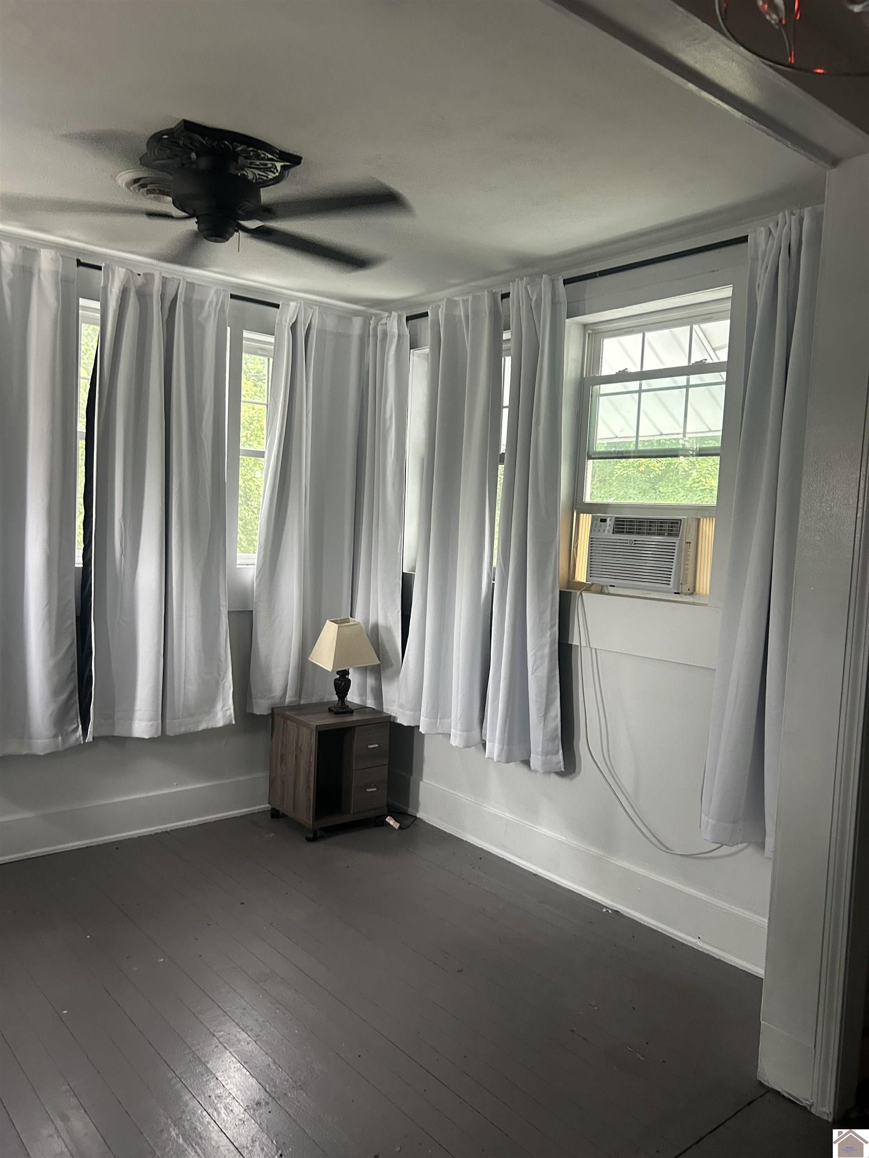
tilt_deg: -3.3
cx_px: 434
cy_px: 579
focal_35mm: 26
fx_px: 870
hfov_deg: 53.1
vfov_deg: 67.3
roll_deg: -3.3
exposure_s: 1/60
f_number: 1.5
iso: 320
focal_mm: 5.7
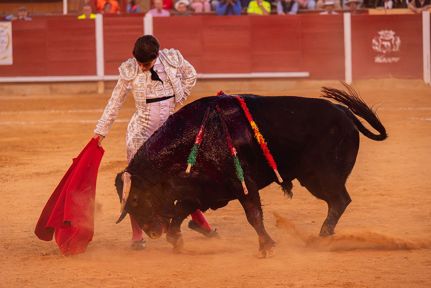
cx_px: 216
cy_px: 144
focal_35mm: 150
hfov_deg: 13.7
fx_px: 1796
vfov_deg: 9.2
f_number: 5
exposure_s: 1/800
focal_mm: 150
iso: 10000
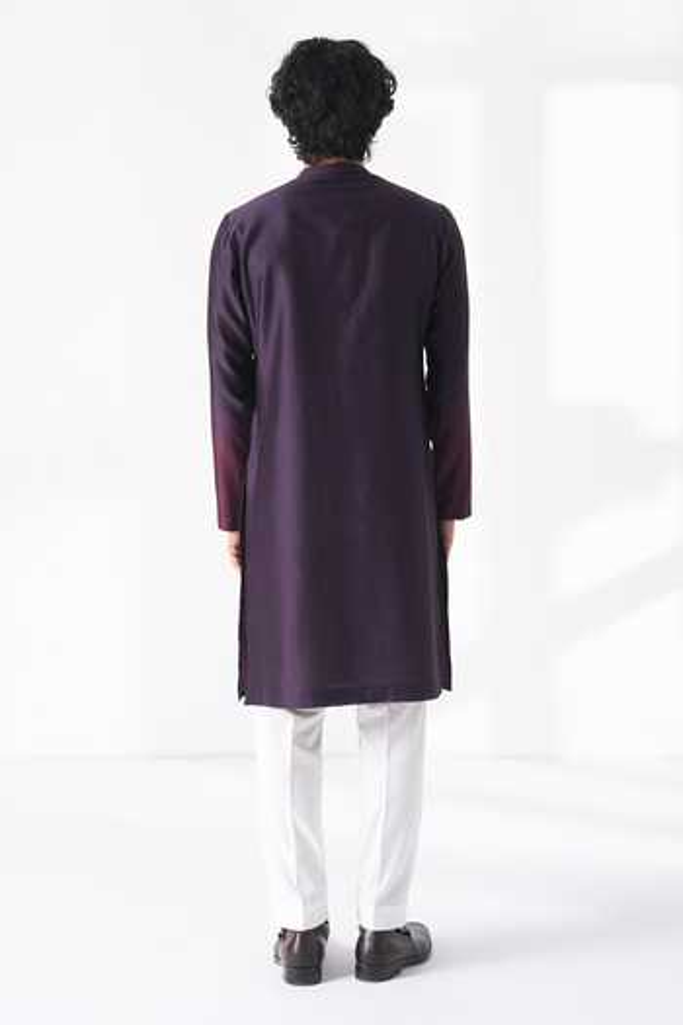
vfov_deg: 36.2
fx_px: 1565
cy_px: 512
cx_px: 342
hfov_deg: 24.6
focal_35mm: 55
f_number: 8
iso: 320
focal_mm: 55
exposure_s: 1/160
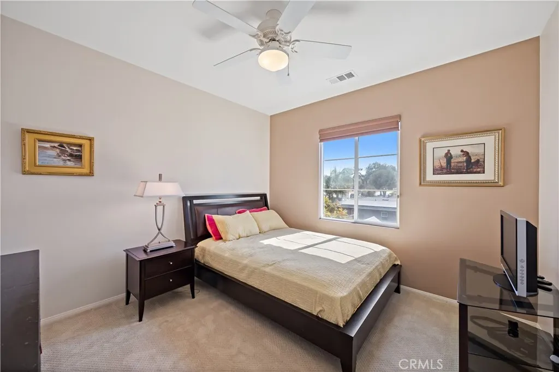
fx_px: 202
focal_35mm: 13
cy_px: 186
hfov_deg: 108.3
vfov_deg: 85.4
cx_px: 280
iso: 800
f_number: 5
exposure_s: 1/80
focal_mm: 13
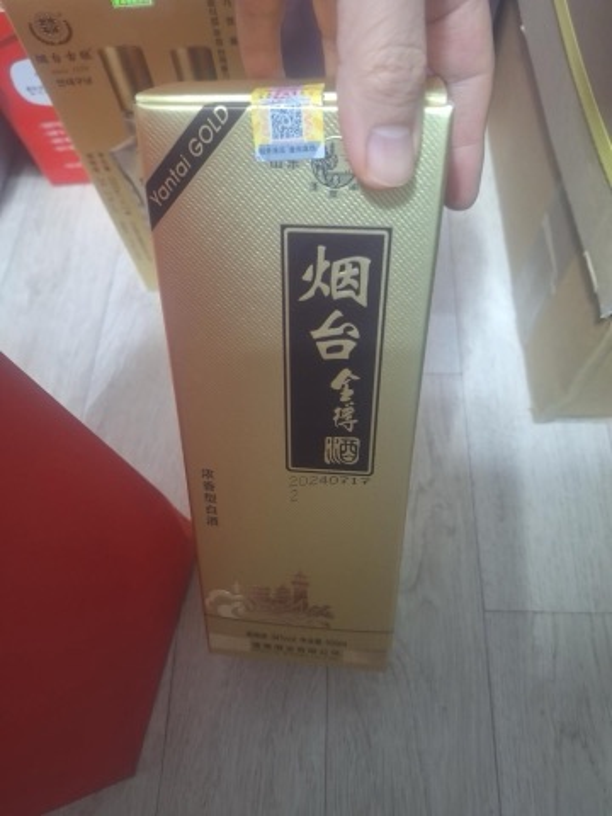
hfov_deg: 58.9
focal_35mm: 23
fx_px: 542
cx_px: 306
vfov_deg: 73.9
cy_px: 408
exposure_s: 1/24
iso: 320
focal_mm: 5.54
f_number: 1.8
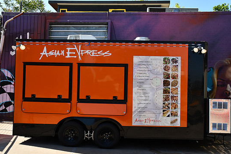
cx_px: 121
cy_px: 82
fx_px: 250
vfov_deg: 34.2
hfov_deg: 49.5
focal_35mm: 39
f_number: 13
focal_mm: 24
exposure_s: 1/640
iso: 800
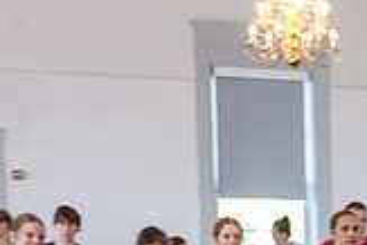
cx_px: 846
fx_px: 1735
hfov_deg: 10.6
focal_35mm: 170
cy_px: 406
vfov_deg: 7.9
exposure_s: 1/200
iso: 1600
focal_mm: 28
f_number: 4
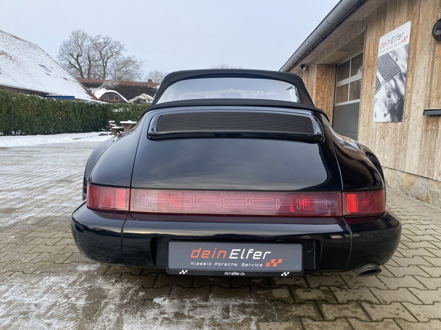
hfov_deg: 67.3
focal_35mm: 26
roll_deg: -0.7
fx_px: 331
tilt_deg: -7.6
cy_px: 165
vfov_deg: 53.1
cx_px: 220
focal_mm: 4.25
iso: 32
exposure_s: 1/666
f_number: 1.8
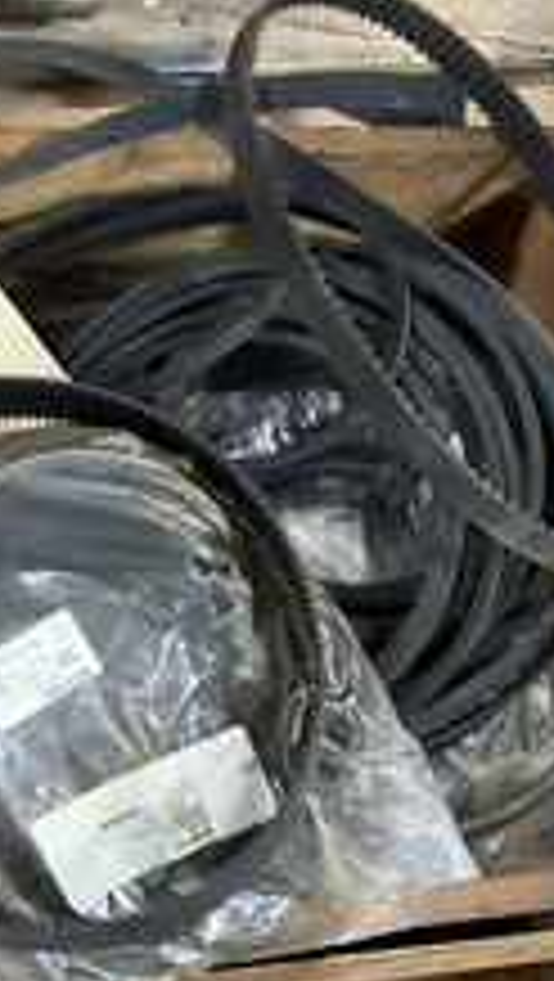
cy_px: 490
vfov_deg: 36.0
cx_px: 0
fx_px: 1511
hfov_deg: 20.1
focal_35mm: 58
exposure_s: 1/30
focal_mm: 3
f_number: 1.8
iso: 320
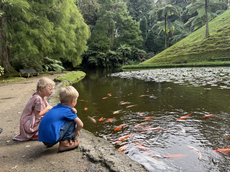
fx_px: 173
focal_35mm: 26
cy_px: 86
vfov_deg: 53.1
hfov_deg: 67.3
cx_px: 115
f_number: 1.6
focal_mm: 5.96
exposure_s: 1/250
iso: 40
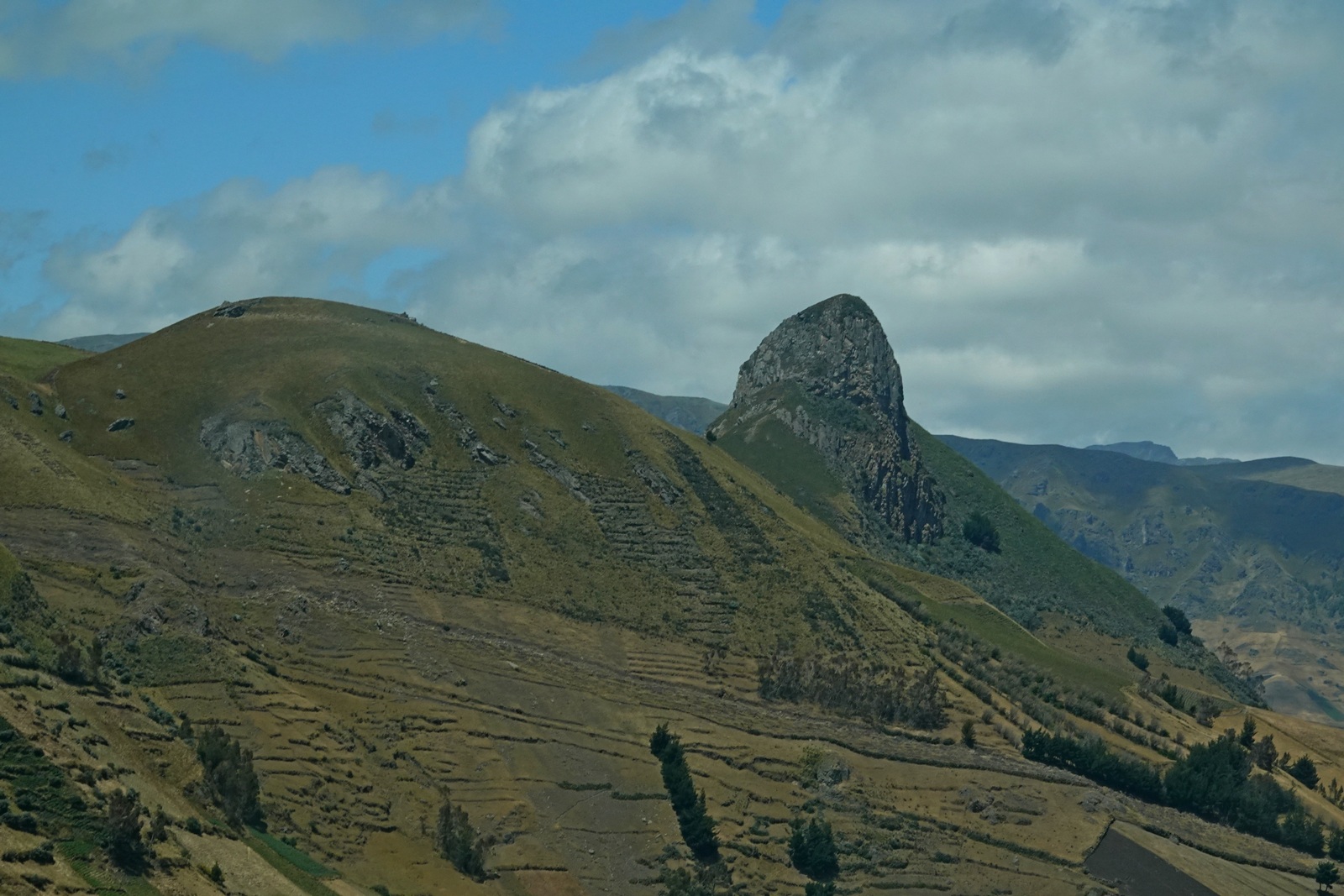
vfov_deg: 12.3
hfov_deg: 18.4
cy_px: 448
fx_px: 4144
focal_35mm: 111
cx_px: 672
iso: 500
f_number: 11
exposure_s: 1/320
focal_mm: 40.73
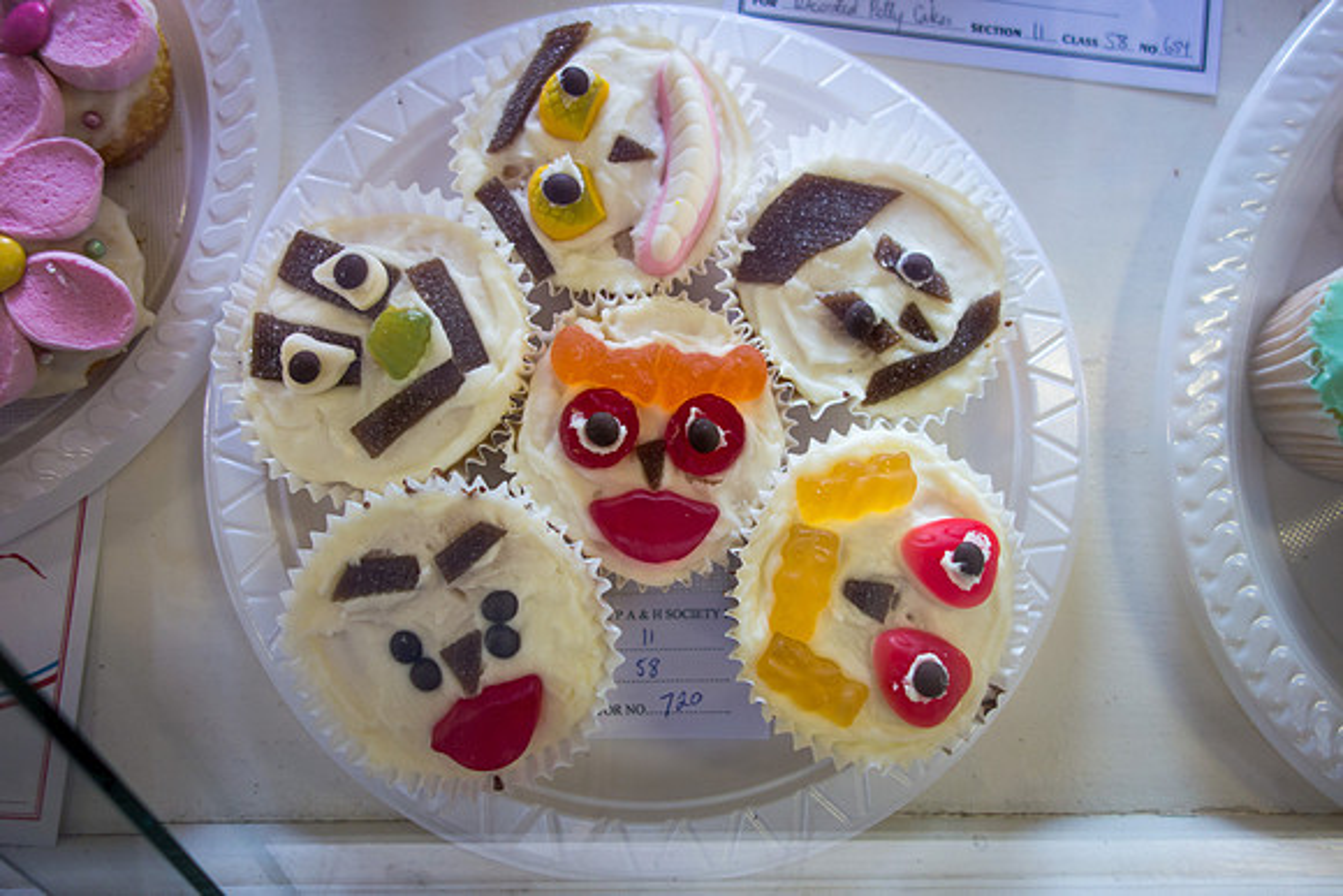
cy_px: 448
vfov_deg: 46.4
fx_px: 1045
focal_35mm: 28
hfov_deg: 65.5
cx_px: 672
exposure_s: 1/30
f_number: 1.8
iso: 125
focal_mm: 10.4
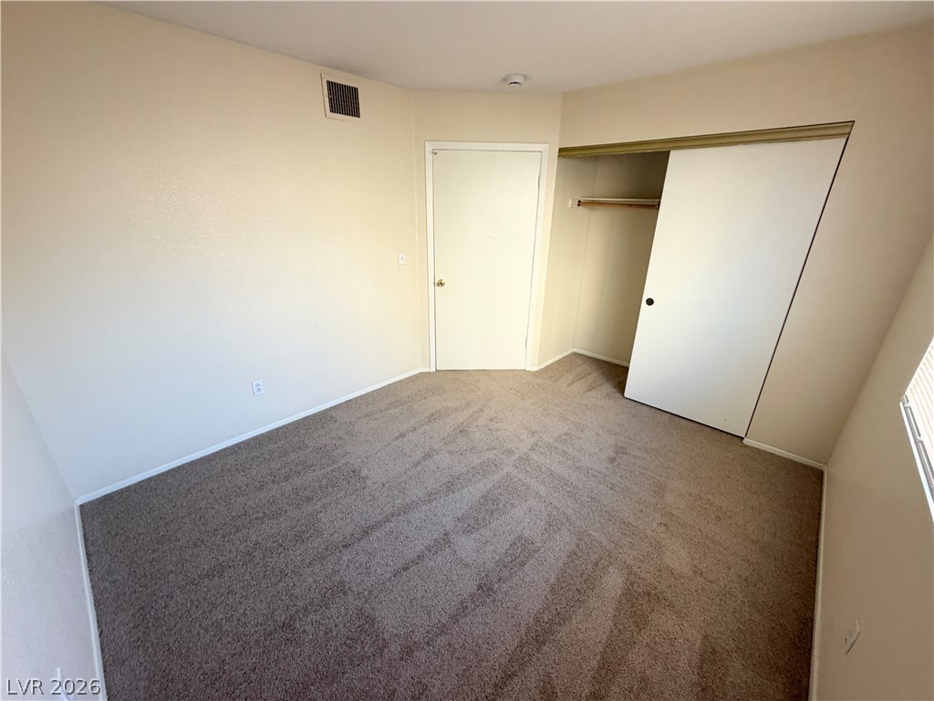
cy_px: 350
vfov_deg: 85.7
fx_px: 378
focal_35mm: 14
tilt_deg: -22.3
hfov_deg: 102.1
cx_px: 467
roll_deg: -0.8
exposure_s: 1/121
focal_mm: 2.22
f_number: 2.2
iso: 200
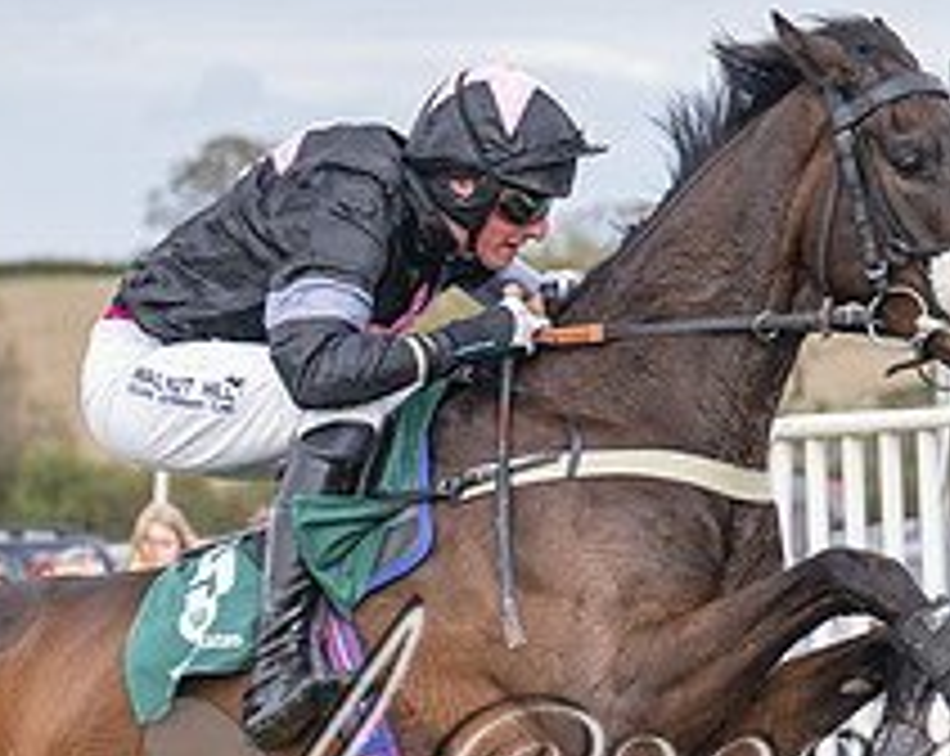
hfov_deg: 7.8
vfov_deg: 6.2
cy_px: 508
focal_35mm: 248
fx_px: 6960
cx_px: 446
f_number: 2.8
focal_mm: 70
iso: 400
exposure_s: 1/2500
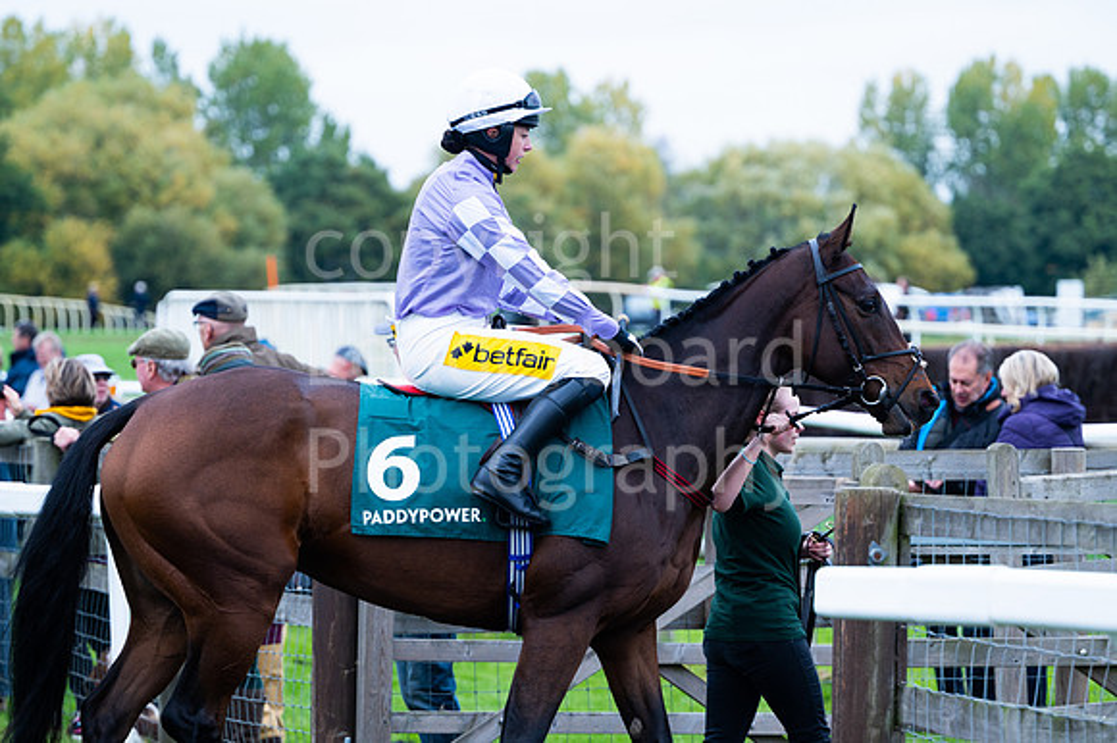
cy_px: 372
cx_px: 558
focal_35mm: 140
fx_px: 4341
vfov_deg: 9.8
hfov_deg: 14.7
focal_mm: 140
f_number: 4
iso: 800
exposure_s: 1/1000
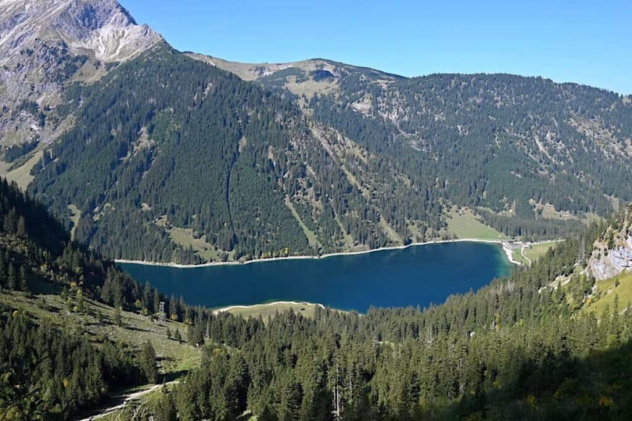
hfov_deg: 66.4
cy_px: 210
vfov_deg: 47.1
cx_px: 316
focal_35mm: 28
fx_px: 483
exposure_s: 1/320
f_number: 6.3
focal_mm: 27.5
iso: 100
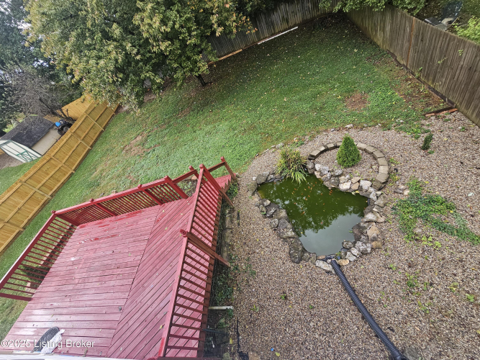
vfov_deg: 89.9
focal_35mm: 13
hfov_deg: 106.2
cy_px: 180
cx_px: 240
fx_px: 180
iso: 80
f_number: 2.2
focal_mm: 2.2
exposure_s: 1/230
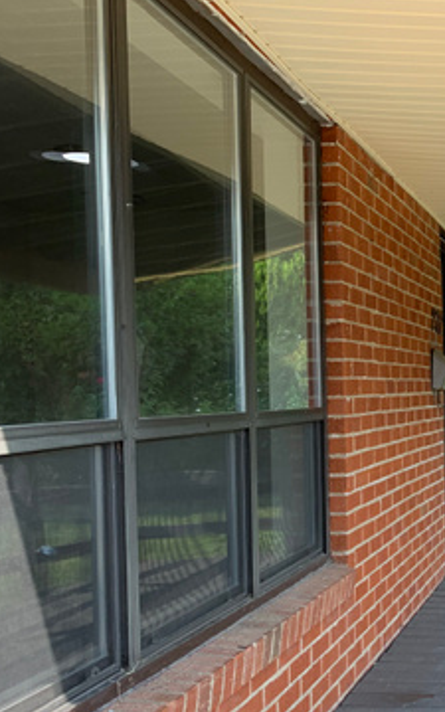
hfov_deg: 22.6
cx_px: 623
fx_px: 951
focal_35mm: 49
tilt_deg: -1.4
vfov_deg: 40.8
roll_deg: -2.6
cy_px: 433
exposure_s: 1/471
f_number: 1.8
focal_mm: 4.25
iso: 25
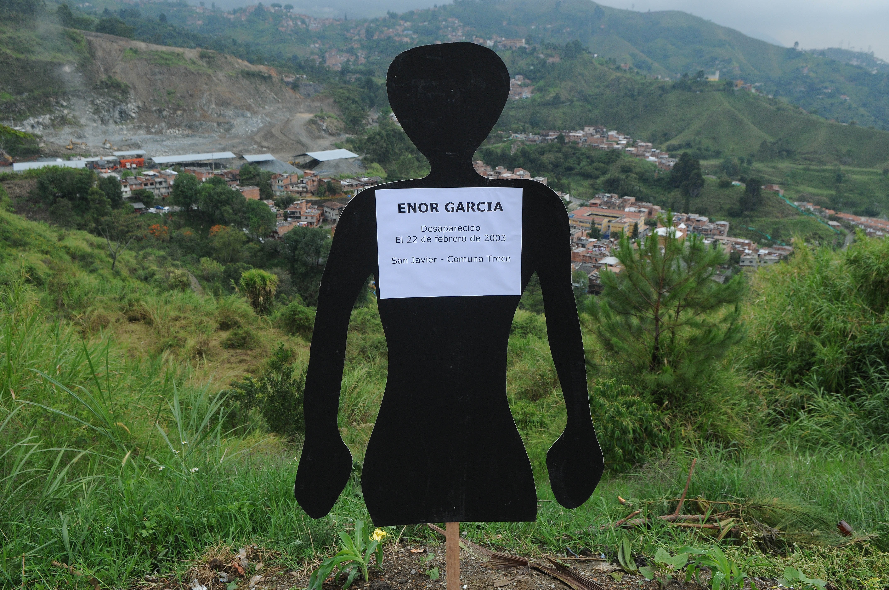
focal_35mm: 28
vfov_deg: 45.6
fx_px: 703
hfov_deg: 64.6
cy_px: 295
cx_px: 444
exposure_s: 1/500
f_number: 6.3
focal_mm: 19
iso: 400
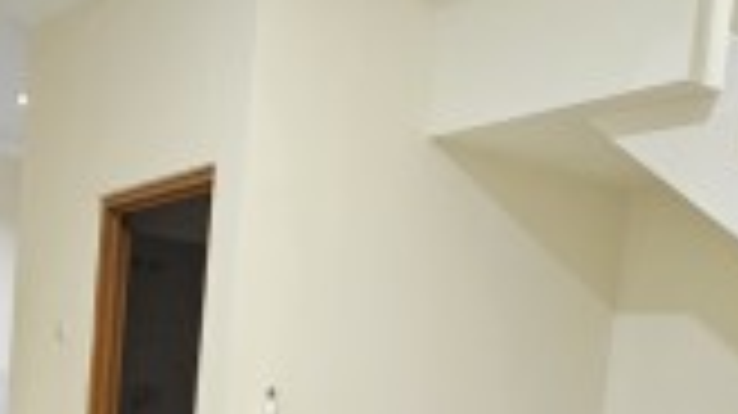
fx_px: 1076
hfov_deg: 36.4
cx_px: 130
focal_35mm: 55
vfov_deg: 20.1
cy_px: 531
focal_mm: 5.4
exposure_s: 1/100
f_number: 1.8
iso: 640
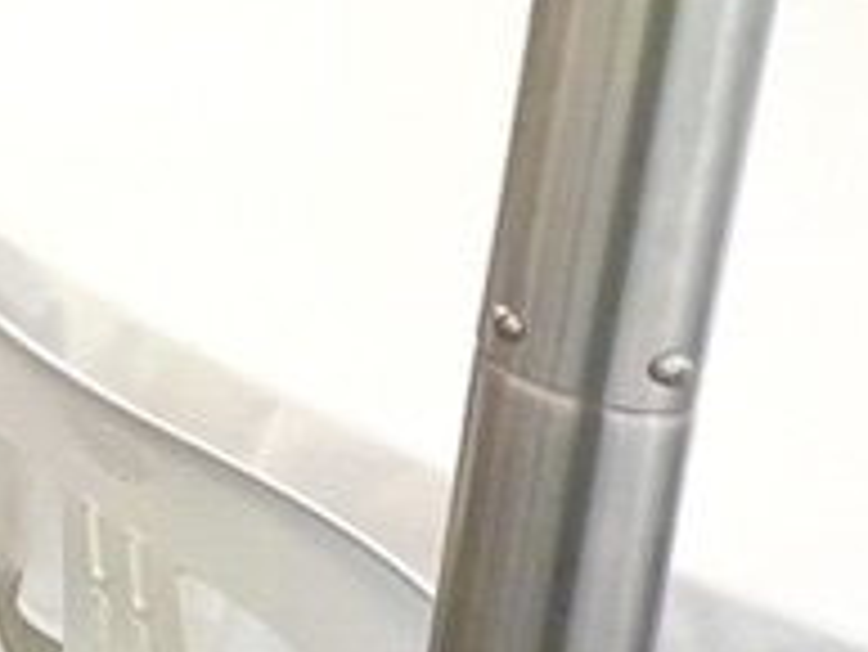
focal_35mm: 69
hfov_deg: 14.2
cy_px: -382
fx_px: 1731
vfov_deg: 18.4
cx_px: -1340
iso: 50
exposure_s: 1/100
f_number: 1.8
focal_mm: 1.57
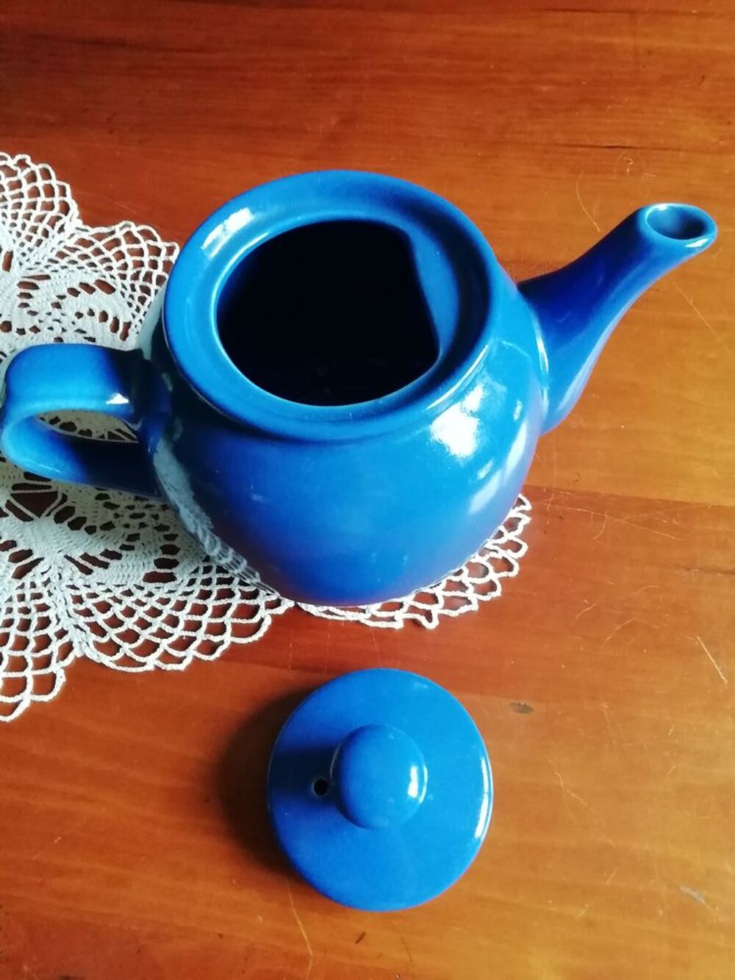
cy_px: 490
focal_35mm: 26
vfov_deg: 67.3
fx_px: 736
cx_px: 368
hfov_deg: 53.1
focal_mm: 3.46
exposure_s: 1/33.3
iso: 400
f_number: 2.2
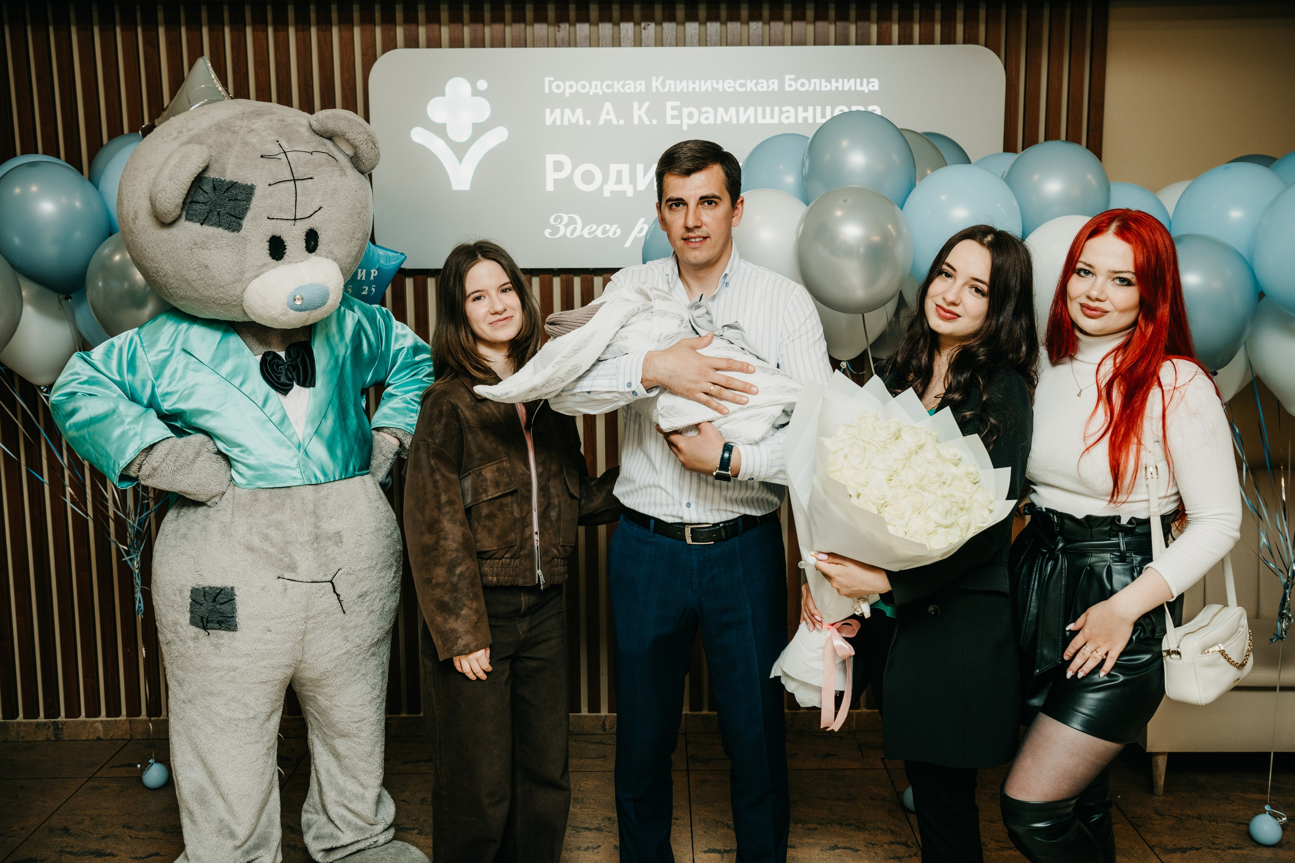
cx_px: 648
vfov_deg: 36.2
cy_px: 432
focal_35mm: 37
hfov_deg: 52.3
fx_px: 1319
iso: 200
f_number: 4
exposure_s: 1/160
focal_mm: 36
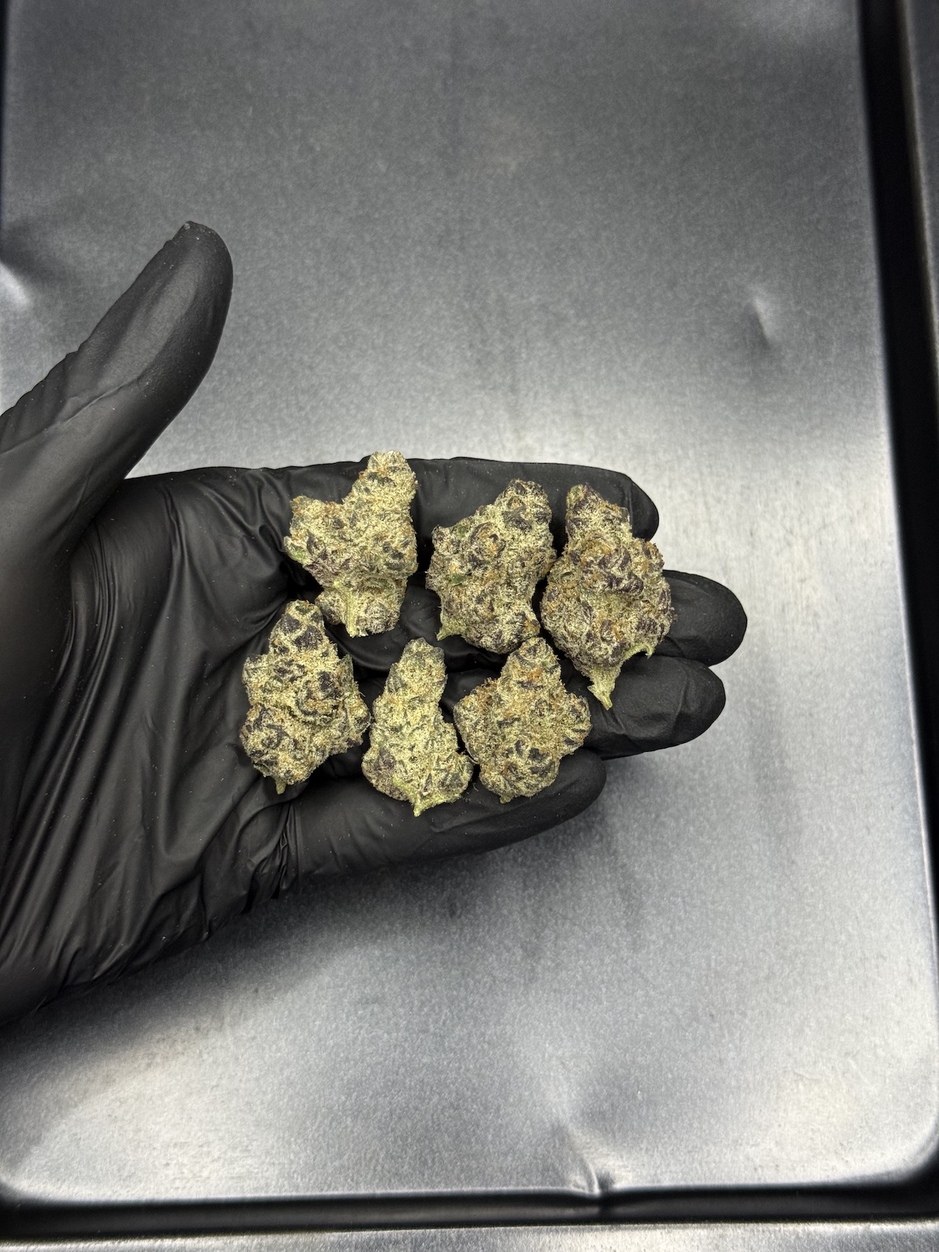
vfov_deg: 39.7
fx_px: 1736
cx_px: 470
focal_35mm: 48
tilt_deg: -75.1
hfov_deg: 30.3
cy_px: 626
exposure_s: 1/60
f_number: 1.78
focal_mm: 6.76
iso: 160
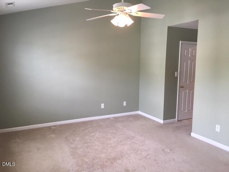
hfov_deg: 61.7
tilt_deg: -7.4
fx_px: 192
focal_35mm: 29
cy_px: 86
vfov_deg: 48.2
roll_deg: -0.6
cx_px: 114
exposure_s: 1/33
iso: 32
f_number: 2.2
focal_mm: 4.15
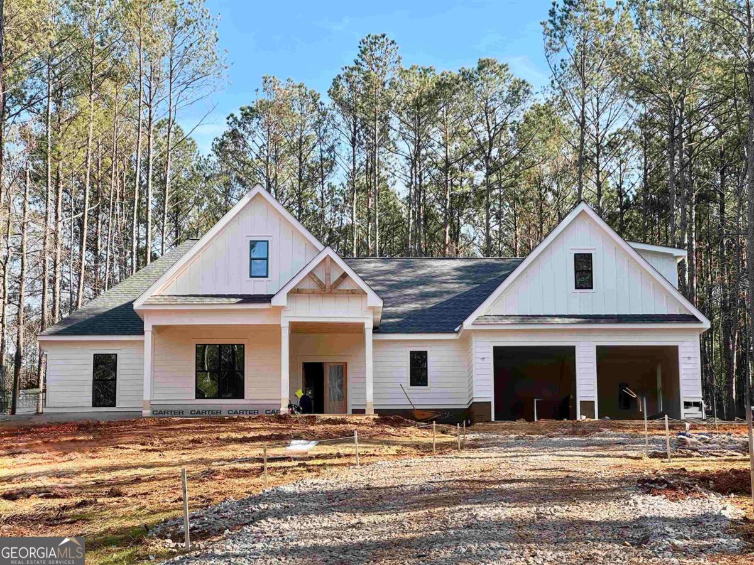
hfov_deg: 25.3
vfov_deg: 19.1
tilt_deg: +8.7
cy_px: 282
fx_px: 1677
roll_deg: -0.1
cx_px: 377
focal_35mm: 77
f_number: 2.8
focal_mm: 9
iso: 25
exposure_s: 1/250
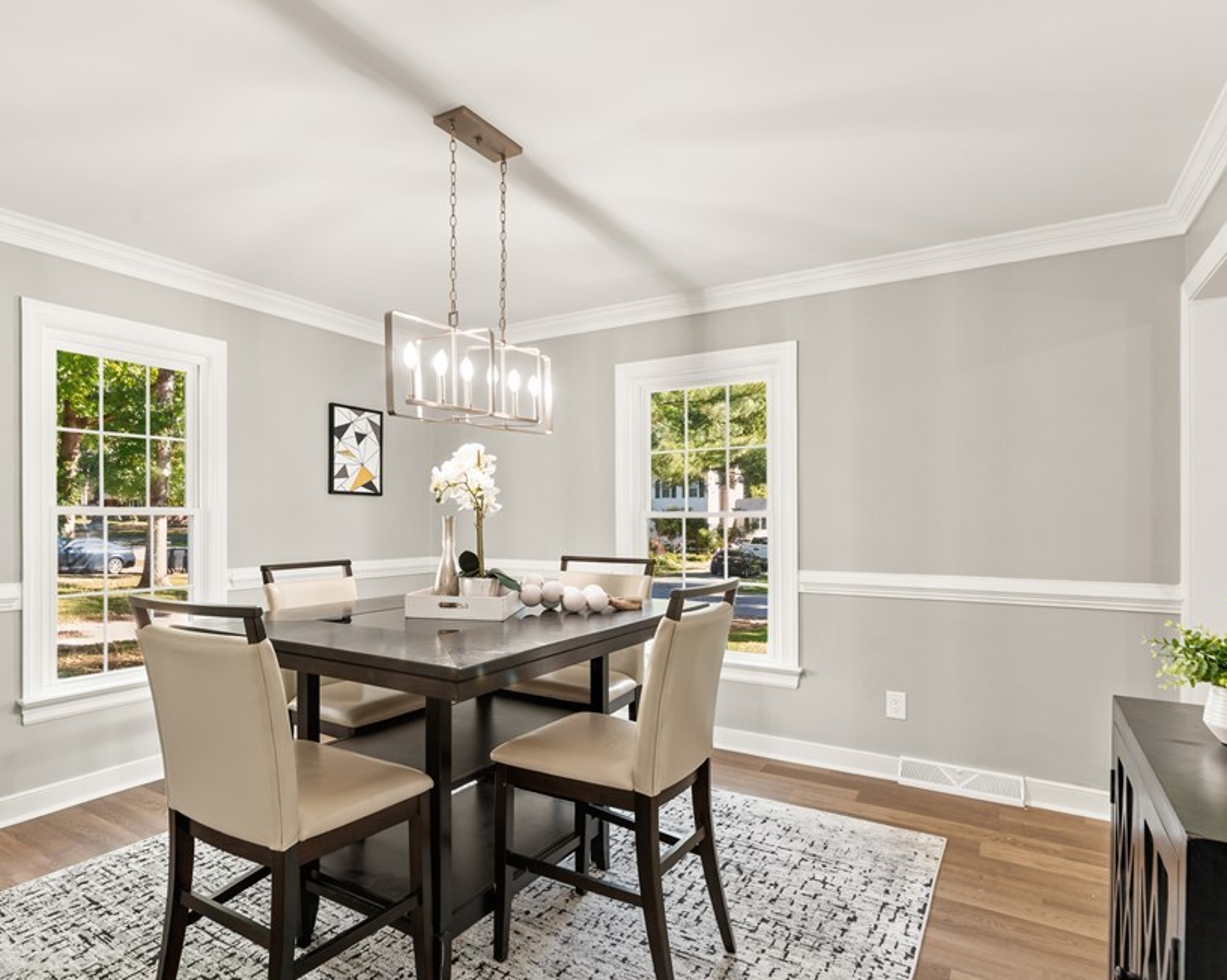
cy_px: 524
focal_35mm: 20
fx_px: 726
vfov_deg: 68.0
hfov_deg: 79.0
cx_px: 461
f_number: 9
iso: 1000
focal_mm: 16
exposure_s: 1/6
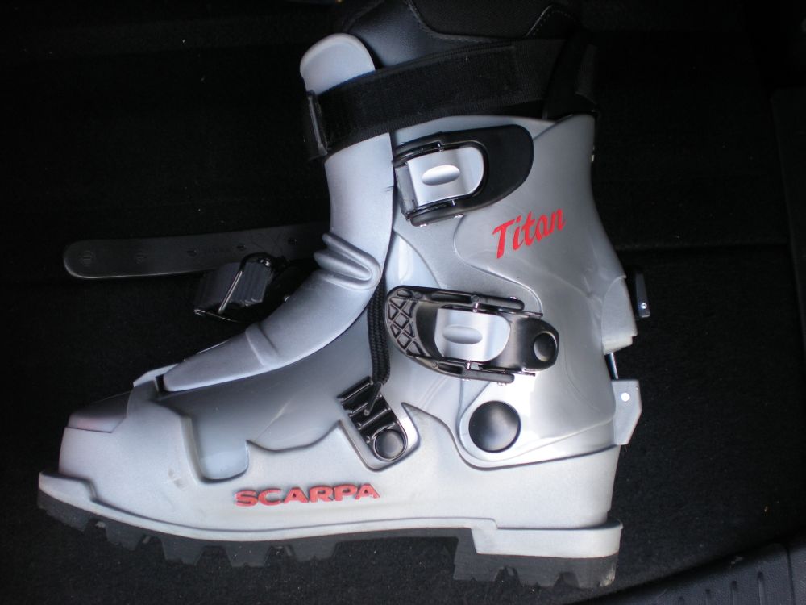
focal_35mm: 38
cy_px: 302
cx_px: 403
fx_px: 885
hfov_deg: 49.0
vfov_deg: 37.7
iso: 125
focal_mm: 6.3
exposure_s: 1/67.2
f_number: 3.1
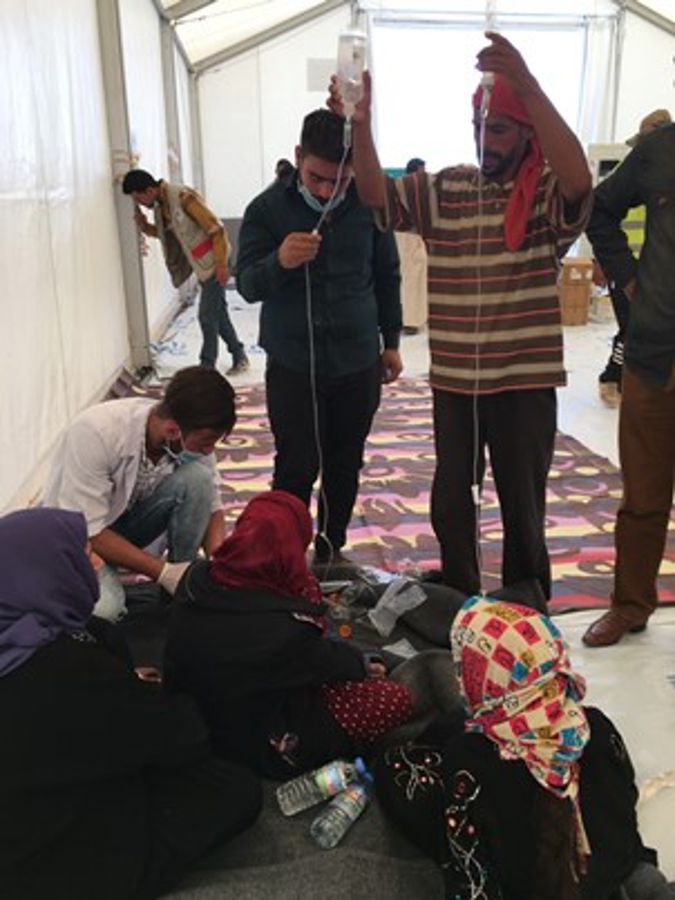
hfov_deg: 48.2
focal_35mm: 29
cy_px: 450
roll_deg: +1.6
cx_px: 338
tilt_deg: -17.8
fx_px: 754
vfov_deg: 61.7
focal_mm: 4.15
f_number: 2.2
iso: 25
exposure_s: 1/115
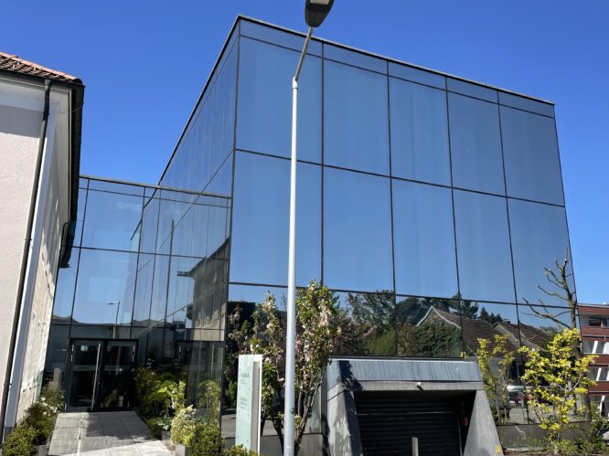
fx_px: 528
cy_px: 233
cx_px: 329
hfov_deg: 59.9
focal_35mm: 30
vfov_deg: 46.8
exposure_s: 1/2747
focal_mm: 4.2
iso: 32
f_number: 1.6
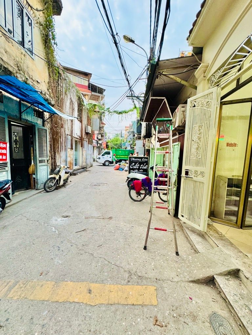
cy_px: 168
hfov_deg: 85.7
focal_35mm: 14
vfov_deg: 102.1
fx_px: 136
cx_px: 126
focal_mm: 2.22
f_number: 2.2
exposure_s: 1/99
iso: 250
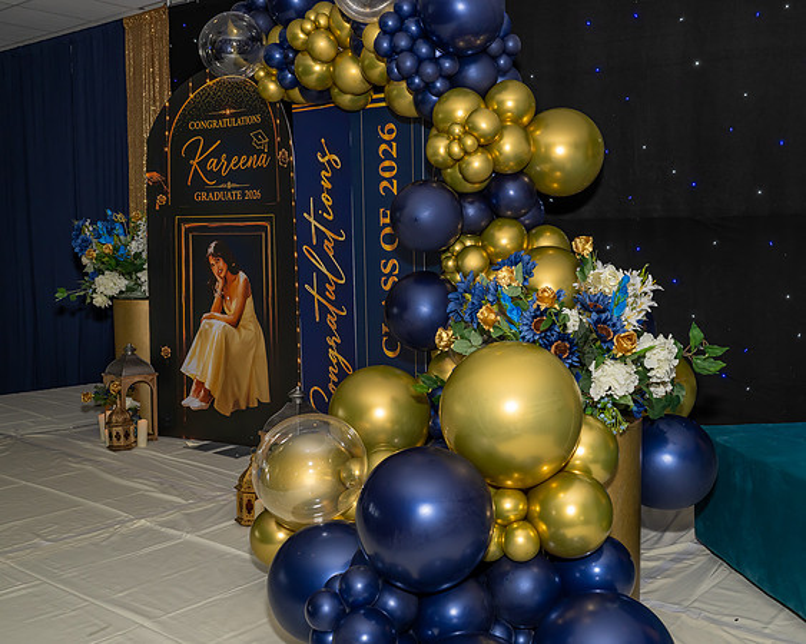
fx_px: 872
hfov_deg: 49.3
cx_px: 484
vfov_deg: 40.6
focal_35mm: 37
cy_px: 324
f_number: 8
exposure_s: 1/250
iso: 640
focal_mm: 31.5
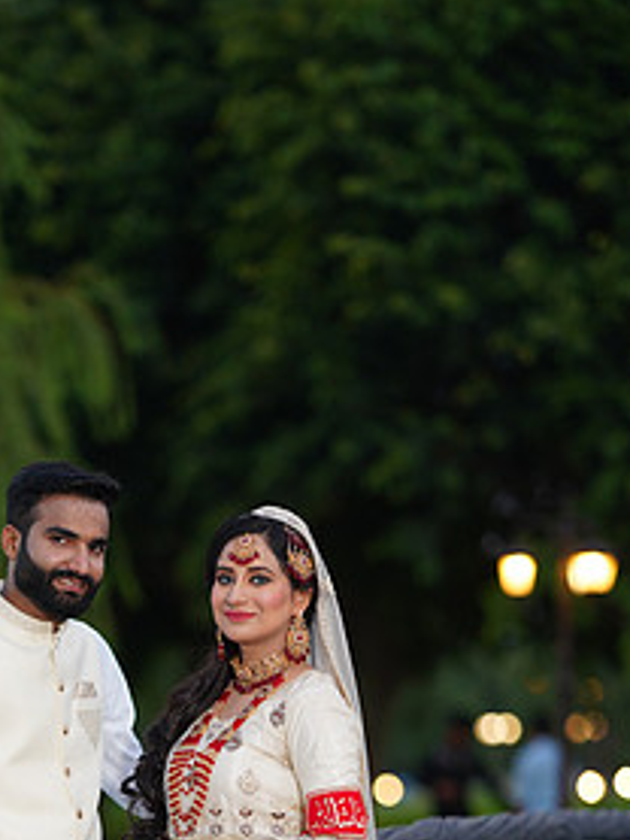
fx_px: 4146
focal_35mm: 171
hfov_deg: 8.7
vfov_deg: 11.4
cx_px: 195
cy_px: 846
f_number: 1.4
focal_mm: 85
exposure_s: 1/200
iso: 640
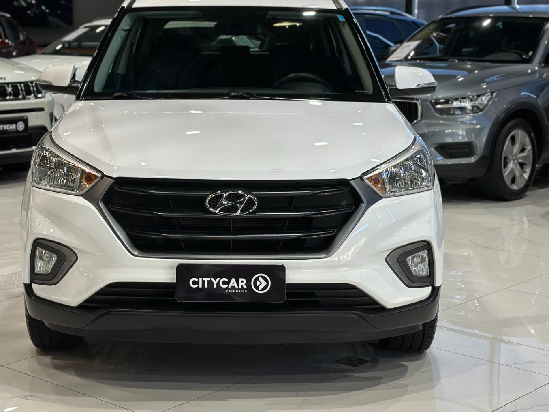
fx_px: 1078
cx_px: 233
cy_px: 163
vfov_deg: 21.6
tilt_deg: -8.0
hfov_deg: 28.5
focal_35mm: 68
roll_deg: -0.7
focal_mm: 6.86
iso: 100
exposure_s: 1/120
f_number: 1.78
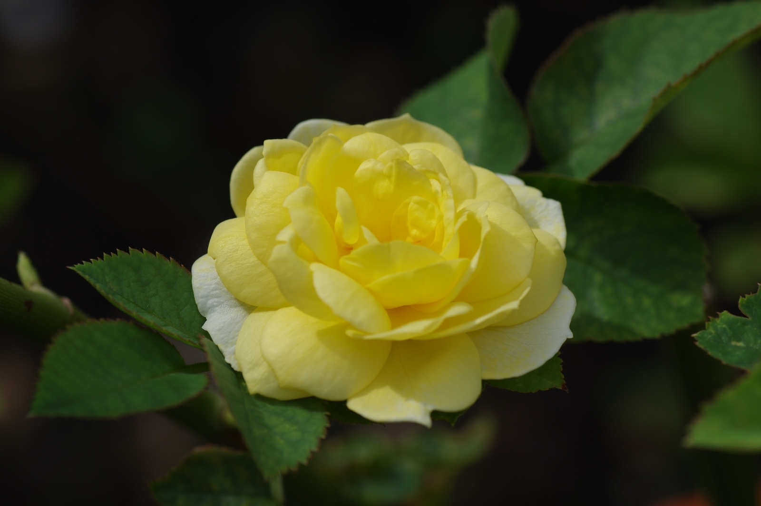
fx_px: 2851
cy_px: 253
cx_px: 380
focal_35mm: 135
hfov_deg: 15.2
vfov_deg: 10.1
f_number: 7.1
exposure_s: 1/320
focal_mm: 90
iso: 100
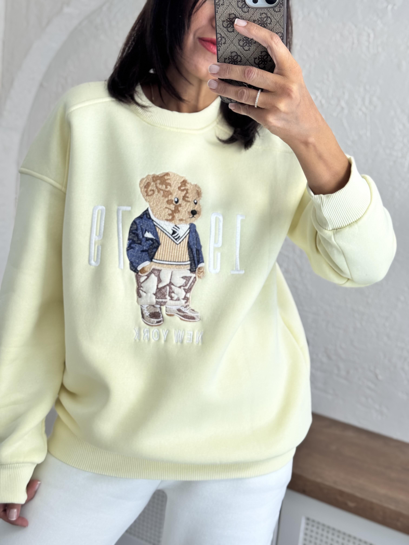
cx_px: 204
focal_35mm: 48
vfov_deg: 39.7
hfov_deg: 30.3
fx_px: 756
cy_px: 272
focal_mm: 6.76
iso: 64
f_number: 1.78
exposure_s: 1/265
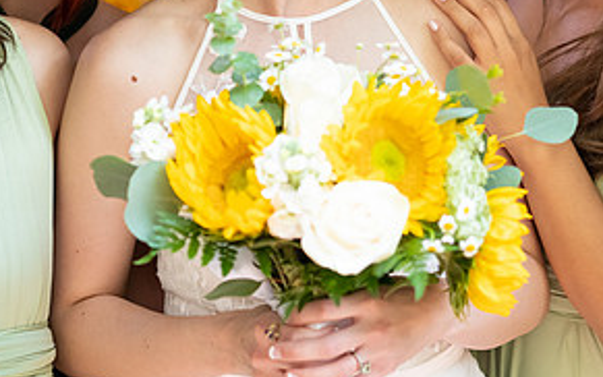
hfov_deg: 17.5
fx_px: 1956
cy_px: -3
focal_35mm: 119
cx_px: 348
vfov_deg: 10.9
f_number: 2.5
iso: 320
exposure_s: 1/160
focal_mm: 55
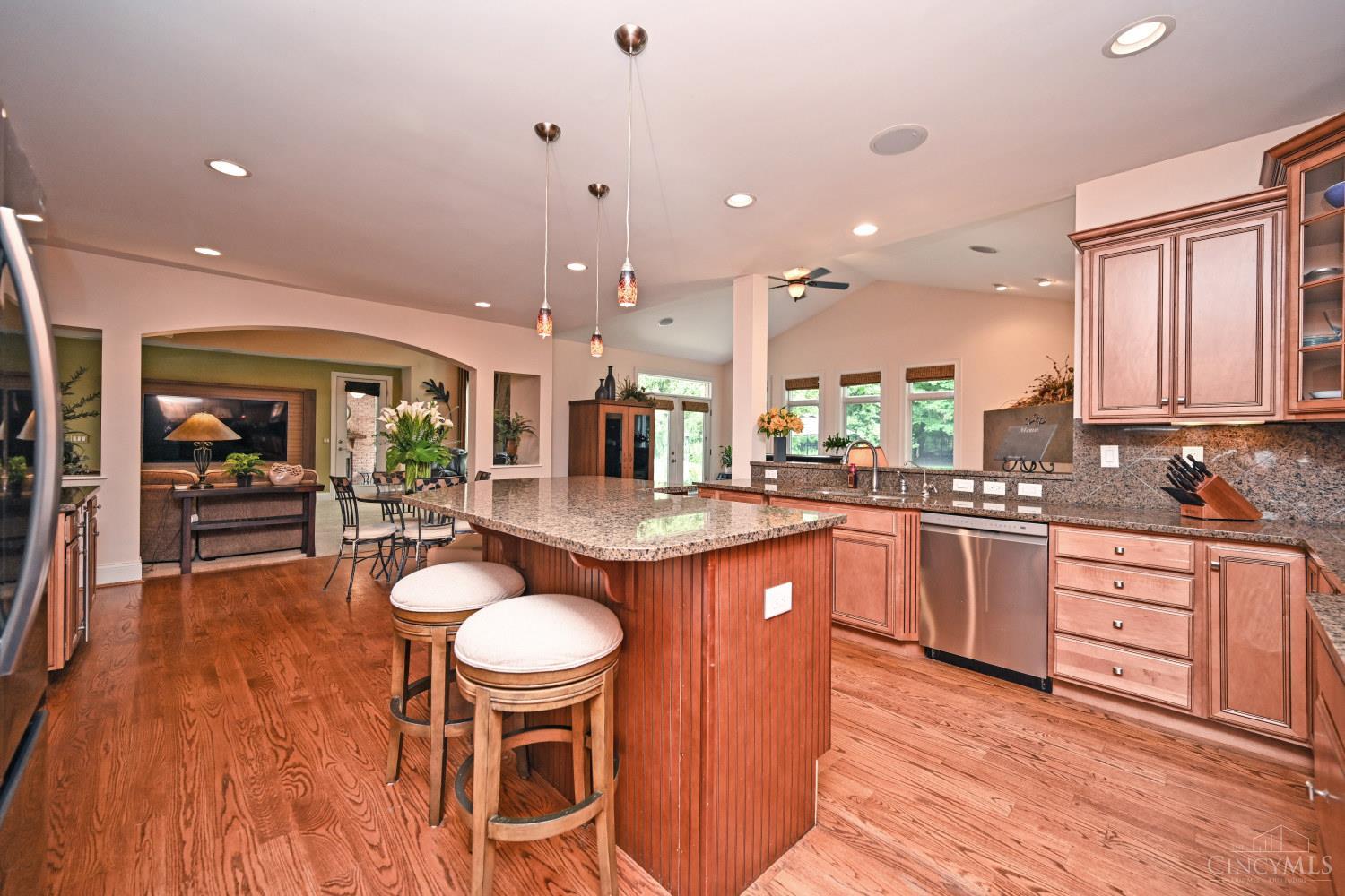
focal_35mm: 14
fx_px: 523
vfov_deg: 81.2
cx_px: 672
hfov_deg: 104.3
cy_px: 448
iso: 360
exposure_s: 1/60
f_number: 4
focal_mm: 14
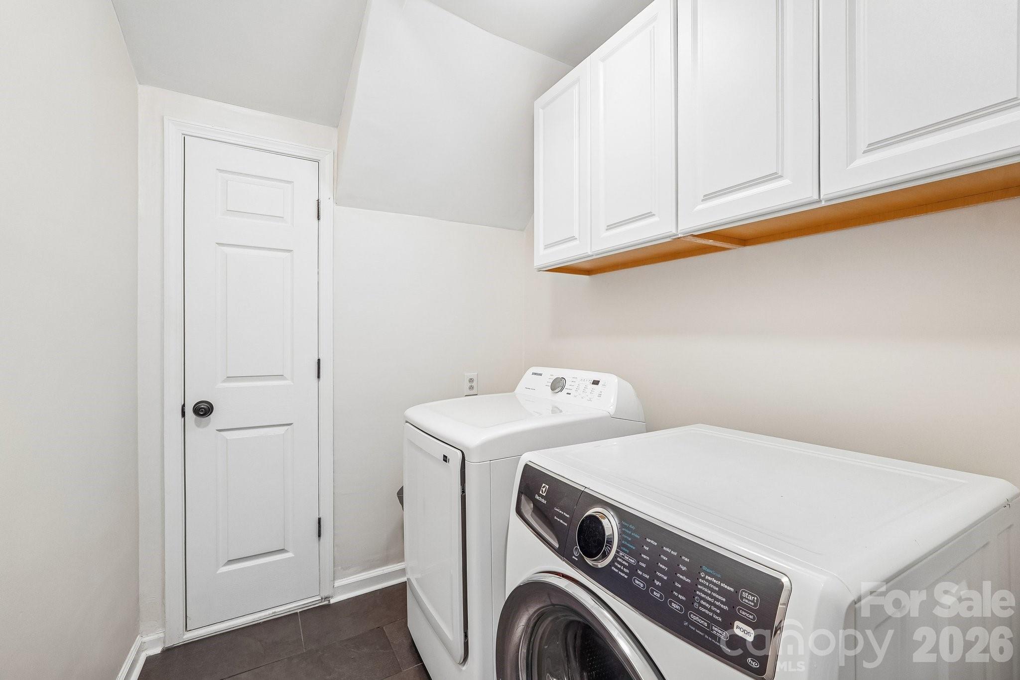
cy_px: 340
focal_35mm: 15
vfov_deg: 77.3
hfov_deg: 100.4
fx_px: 425
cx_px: 510
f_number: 8
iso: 400
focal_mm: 10
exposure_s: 1/4
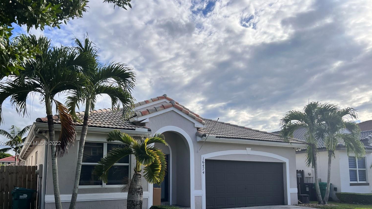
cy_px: 144
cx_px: 179
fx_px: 296
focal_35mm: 30
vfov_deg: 38.4
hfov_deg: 64.3
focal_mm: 5.7
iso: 50
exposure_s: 1/5587
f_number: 1.5
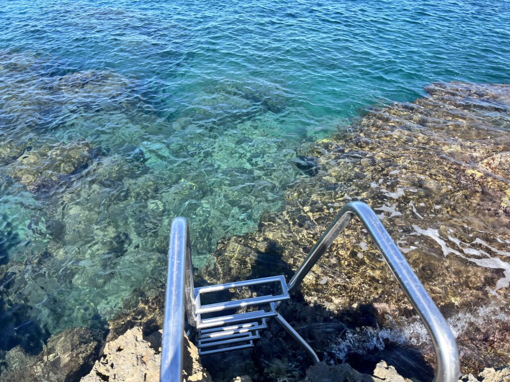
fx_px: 383
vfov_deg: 53.1
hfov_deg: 67.3
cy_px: 191
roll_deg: +1.1
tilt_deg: -36.5
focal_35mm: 26
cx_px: 255
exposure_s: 1/1163
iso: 50
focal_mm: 5.1
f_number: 1.6
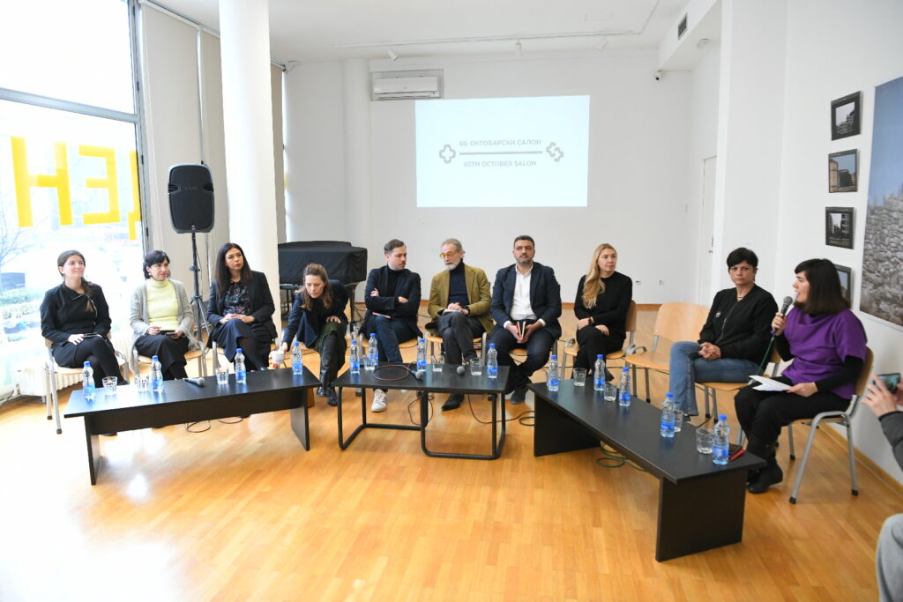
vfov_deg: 53.1
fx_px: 602
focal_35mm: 24
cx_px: 452
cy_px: 301
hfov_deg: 73.7
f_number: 4
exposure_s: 1/200
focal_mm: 24
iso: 3200
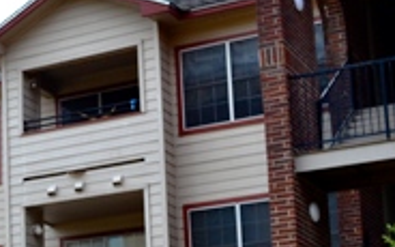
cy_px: 235
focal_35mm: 117
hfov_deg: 16.9
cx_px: -97
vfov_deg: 11.1
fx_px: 1260
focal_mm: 22
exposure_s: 1/200
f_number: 7.1
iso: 100
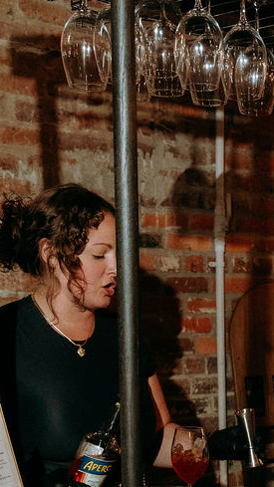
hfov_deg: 15.0
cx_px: 292
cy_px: 544
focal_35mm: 79
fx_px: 1021
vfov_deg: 24.9
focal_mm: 24
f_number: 5.6
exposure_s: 1/125
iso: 2500
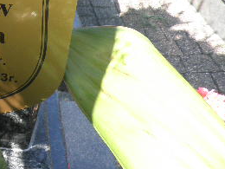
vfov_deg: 24.0
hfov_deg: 28.4
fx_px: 383
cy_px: 10
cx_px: -46
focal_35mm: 59
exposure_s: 1/125
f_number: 3.3
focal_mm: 4.3
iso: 64
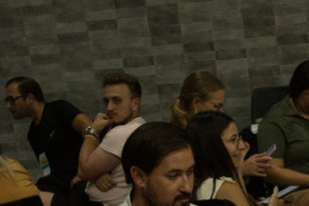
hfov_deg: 15.2
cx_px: 380
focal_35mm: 130
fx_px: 1117
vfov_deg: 10.0
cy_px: 361
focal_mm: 35
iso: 8000
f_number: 5.6
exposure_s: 1/80
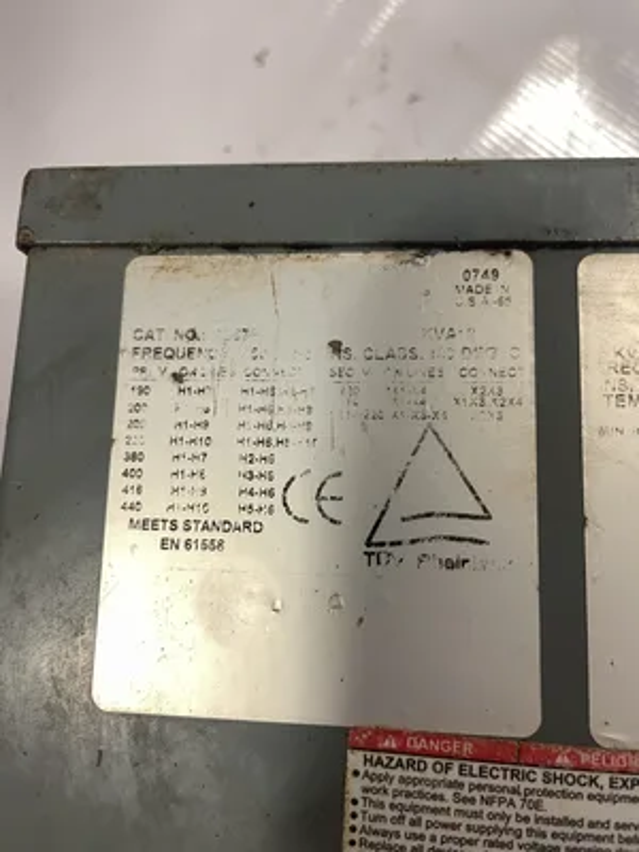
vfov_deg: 67.3
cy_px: 426
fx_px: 640
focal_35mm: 26
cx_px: 320
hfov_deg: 53.1
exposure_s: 1/60
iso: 160
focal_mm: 4.2
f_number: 1.6
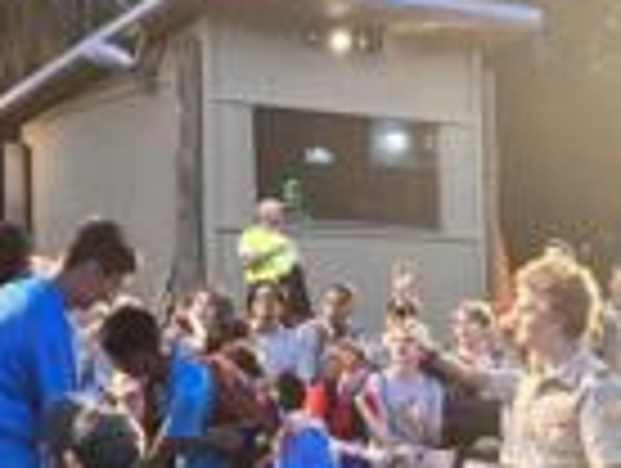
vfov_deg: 15.7
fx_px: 1689
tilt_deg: +2.2
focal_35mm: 94
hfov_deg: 20.8
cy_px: 344
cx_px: 288
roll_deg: +1.5
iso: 640
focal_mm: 5.7
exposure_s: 1/40
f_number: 1.5
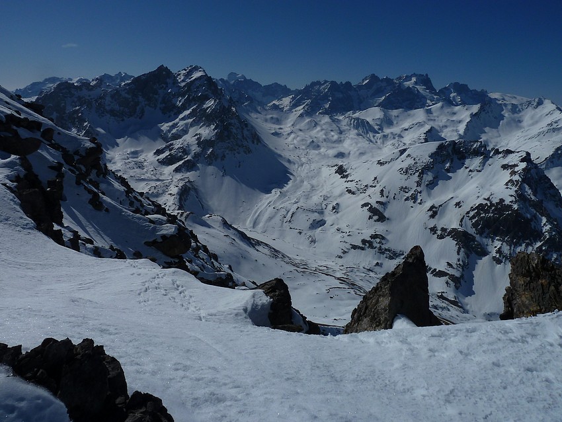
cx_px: 281
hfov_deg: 69.4
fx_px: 406
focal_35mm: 25
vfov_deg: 54.9
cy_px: 211
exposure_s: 1/1600
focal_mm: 4.1
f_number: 6.3
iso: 80
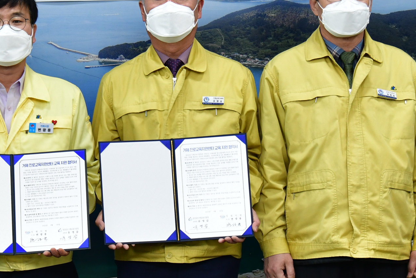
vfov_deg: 12.0
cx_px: 91
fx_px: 1317
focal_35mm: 114
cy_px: 167
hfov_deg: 17.8
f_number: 4
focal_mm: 35
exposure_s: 1/250
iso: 900
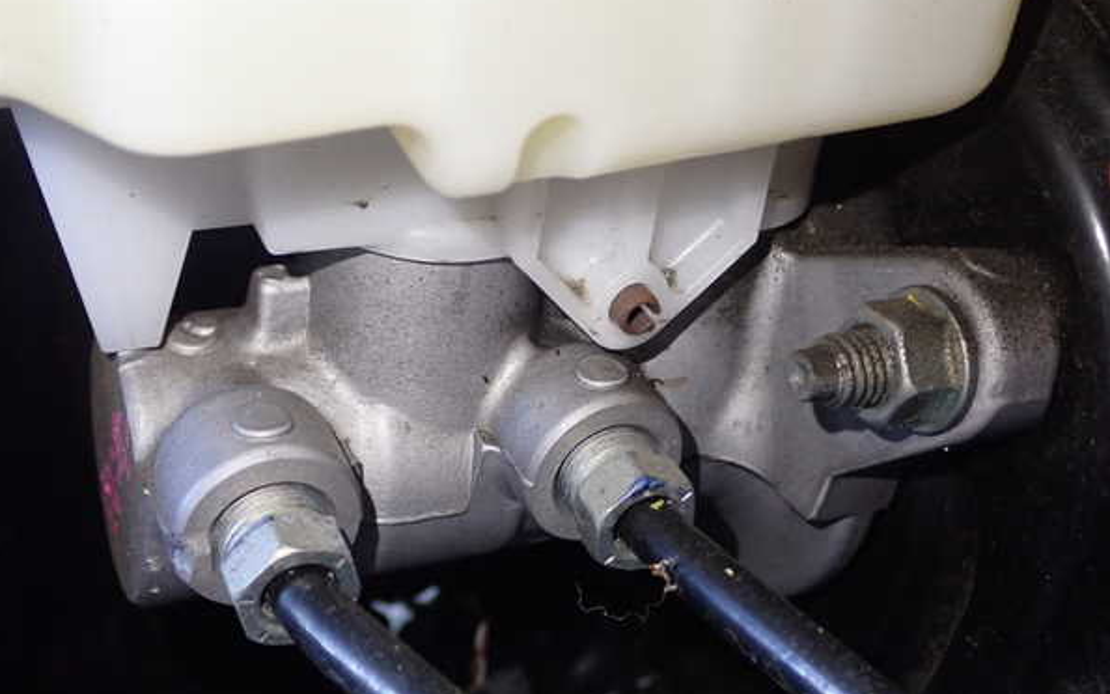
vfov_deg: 27.4
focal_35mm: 47
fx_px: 1422
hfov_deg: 42.6
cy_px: 364
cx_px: 552
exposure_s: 1/40
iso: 500
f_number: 2.9
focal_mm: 7.84
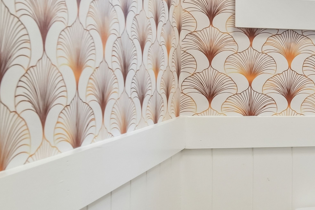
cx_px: 451
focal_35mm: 57
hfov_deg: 26.9
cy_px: 77
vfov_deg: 23.7
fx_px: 499
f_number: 8
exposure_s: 1/30
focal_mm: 16
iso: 400
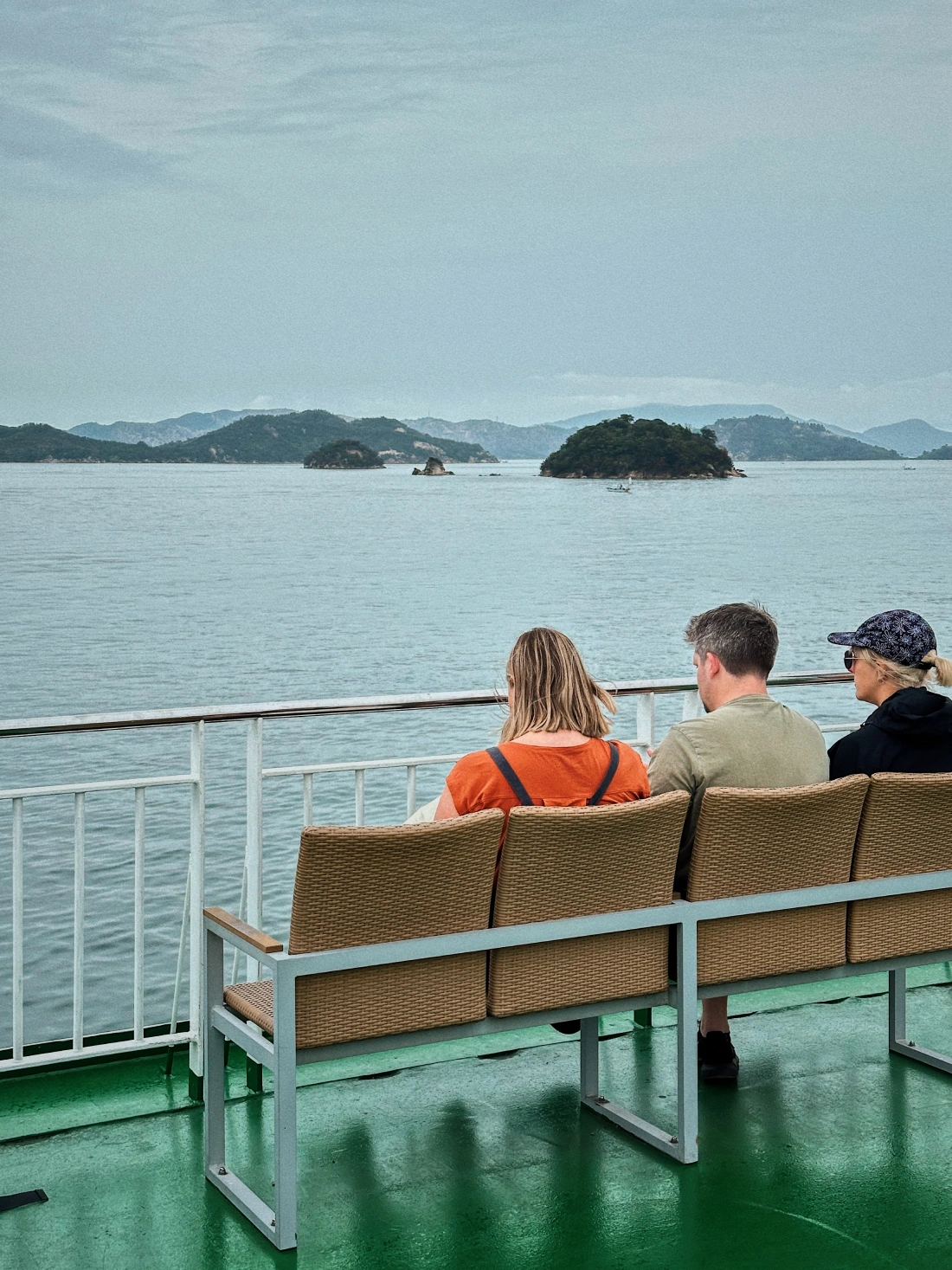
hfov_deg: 30.3
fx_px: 1760
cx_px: 476
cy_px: 635
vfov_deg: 39.7
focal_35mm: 48
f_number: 1.78
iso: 64
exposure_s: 1/1848
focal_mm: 6.86
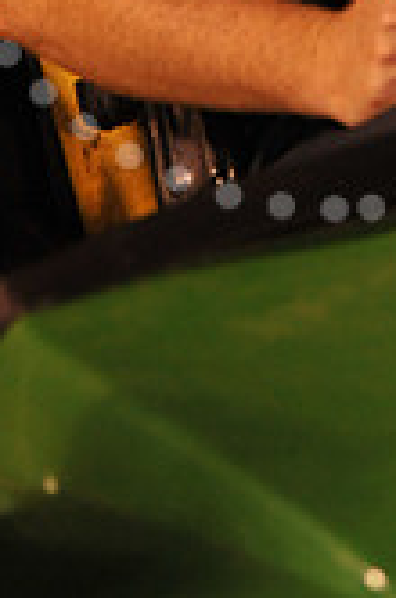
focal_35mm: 472
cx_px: 335
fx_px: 7820
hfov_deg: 2.9
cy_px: -220
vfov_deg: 4.4
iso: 2000
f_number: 2.8
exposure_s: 1/200
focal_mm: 135
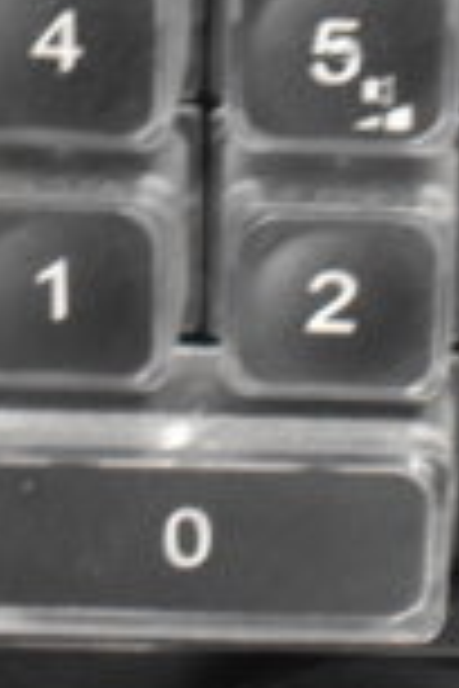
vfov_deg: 10.2
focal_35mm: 188
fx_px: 3595
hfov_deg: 7.3
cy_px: -641
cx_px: 392
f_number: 3.8
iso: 2800
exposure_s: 1/30
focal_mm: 21
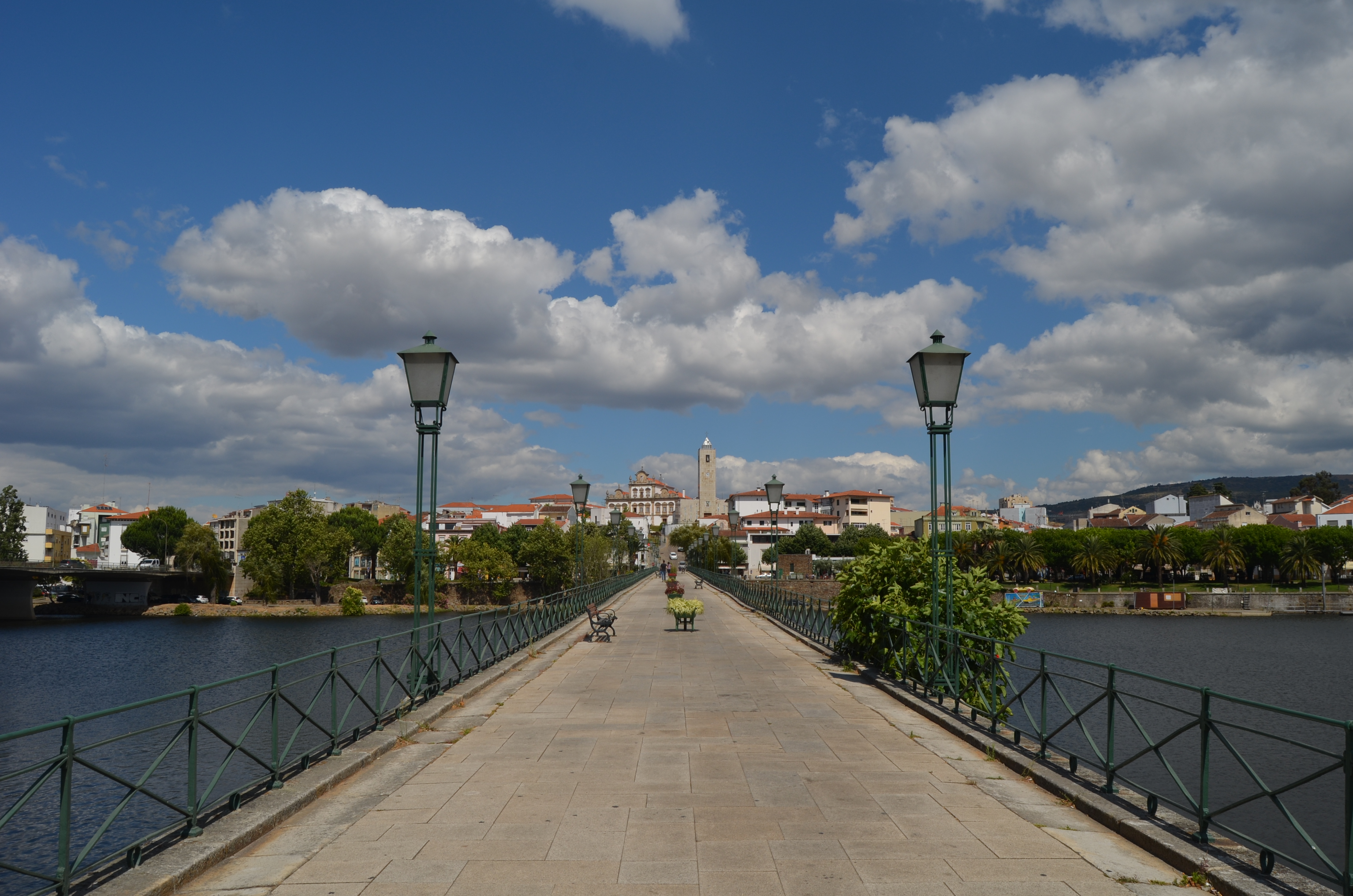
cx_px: 676
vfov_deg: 47.7
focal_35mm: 27
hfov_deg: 67.5
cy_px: 448
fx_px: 1013
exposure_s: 1/400
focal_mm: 18
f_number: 10
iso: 100
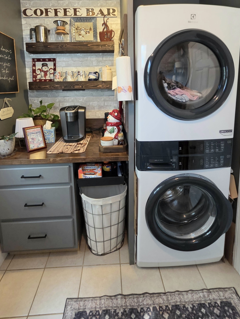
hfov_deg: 71.6
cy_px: 110
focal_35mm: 18
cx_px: 119
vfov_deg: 85.1
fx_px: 166
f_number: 2.2
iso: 400
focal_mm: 2.2
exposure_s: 1/60.2
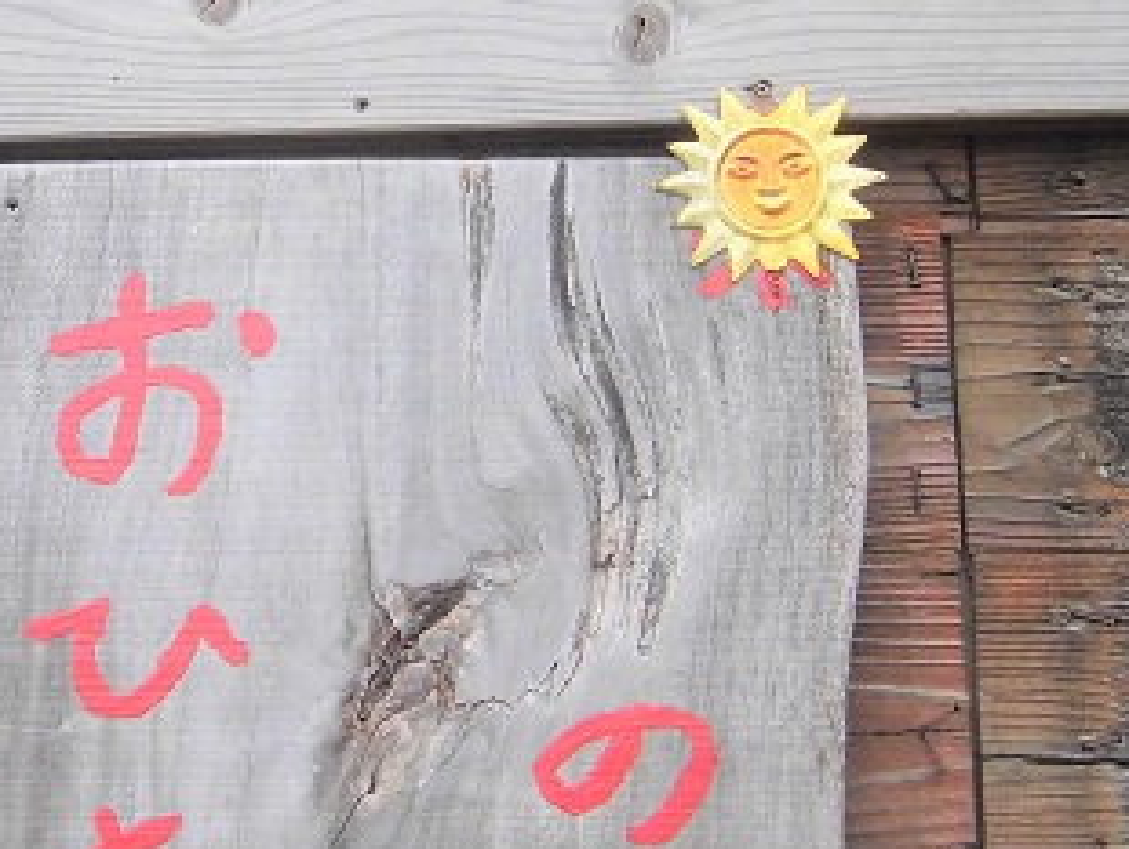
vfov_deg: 21.9
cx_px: 284
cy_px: 361
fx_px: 2187
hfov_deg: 28.5
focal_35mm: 67
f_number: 2.8
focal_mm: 4.7
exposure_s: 1/500
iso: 100
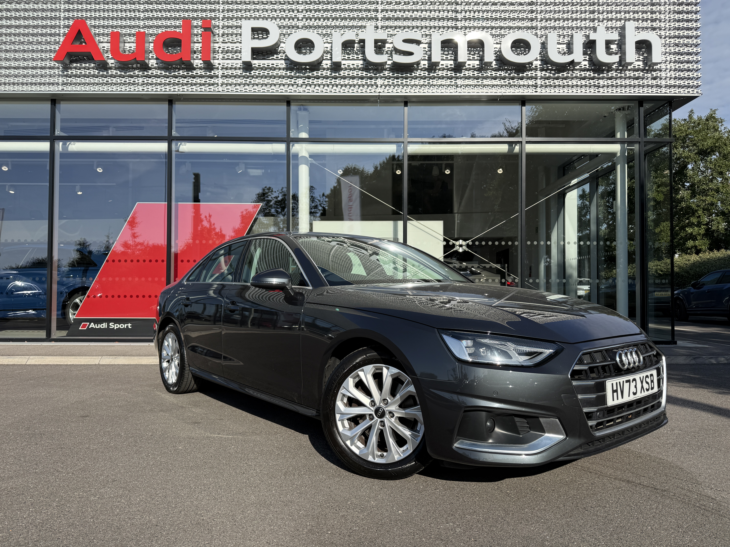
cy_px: 274
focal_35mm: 24
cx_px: 365
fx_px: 506
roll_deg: +0.4
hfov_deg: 71.6
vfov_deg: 56.8
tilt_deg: +1.9
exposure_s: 1/4405
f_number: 1.78
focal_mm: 6.76
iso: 80
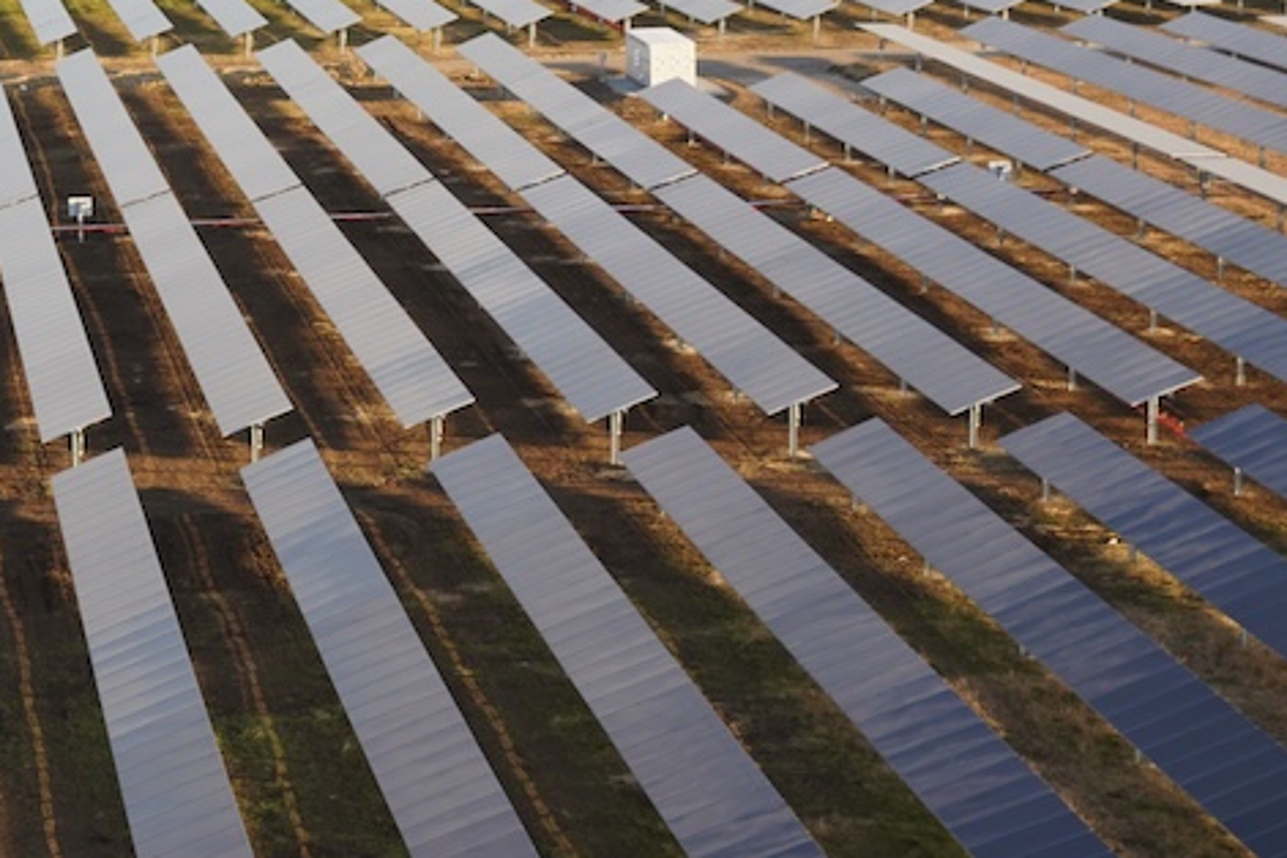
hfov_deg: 16.6
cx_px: -172
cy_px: 351
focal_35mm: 119
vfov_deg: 11.5
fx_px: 4254
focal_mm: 35
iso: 100
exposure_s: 1/60
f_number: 7.1
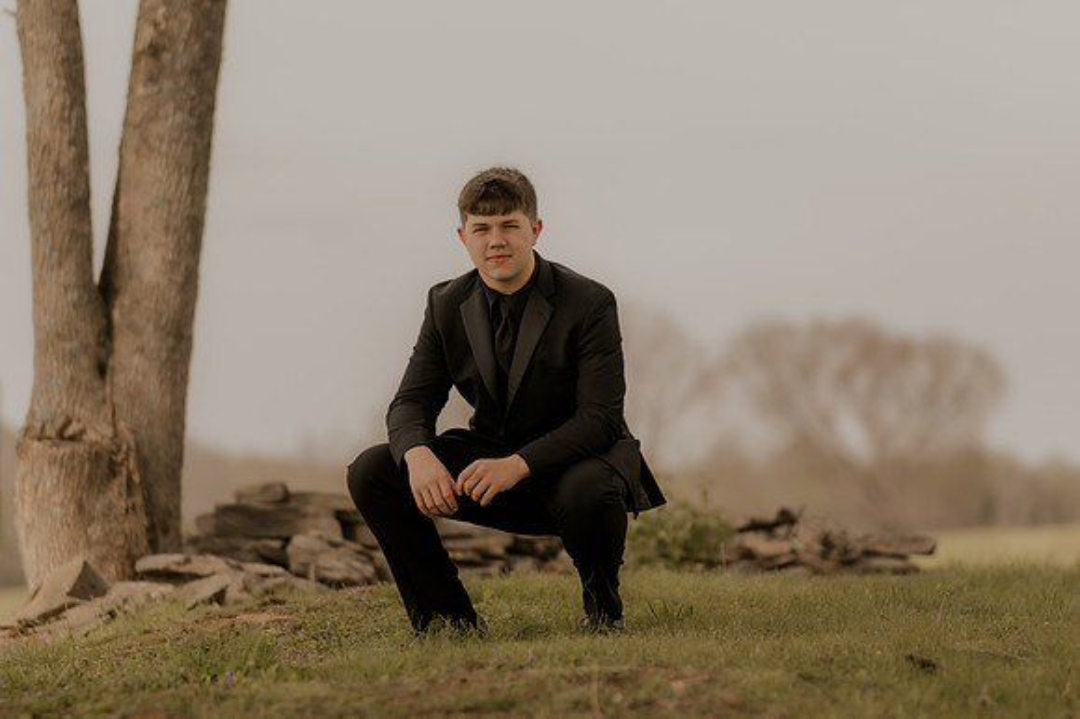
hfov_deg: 16.1
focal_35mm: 127
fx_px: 3808
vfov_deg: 10.8
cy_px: 360
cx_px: 540
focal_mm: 85
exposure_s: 1/2500
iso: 160
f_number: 1.4
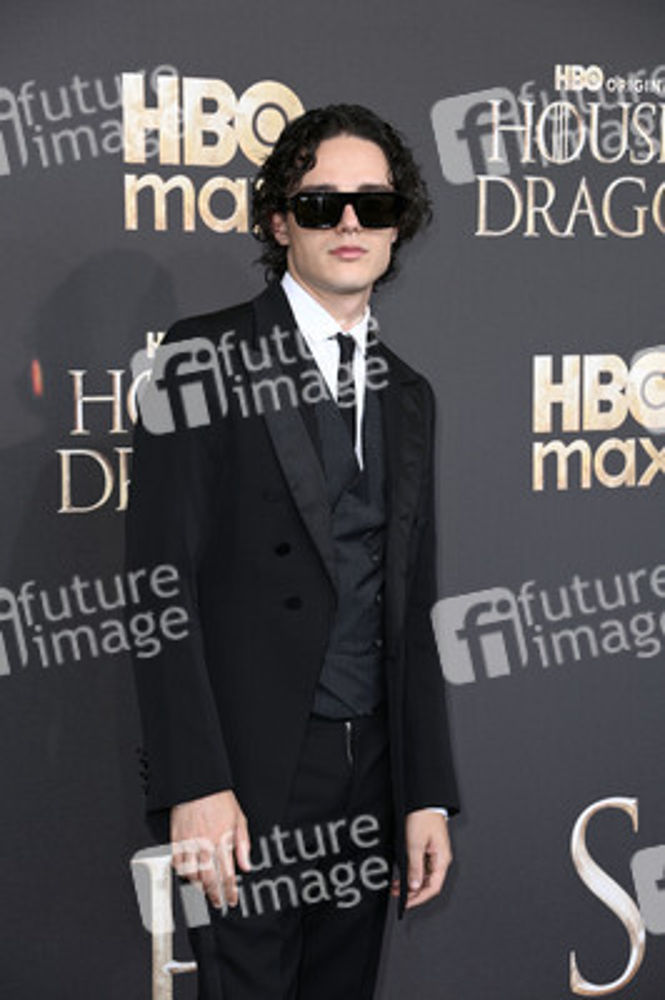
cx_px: 332
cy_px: 500
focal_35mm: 92
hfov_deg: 14.8
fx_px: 2553
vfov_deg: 22.2
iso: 500
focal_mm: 92
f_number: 5.6
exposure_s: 1/250
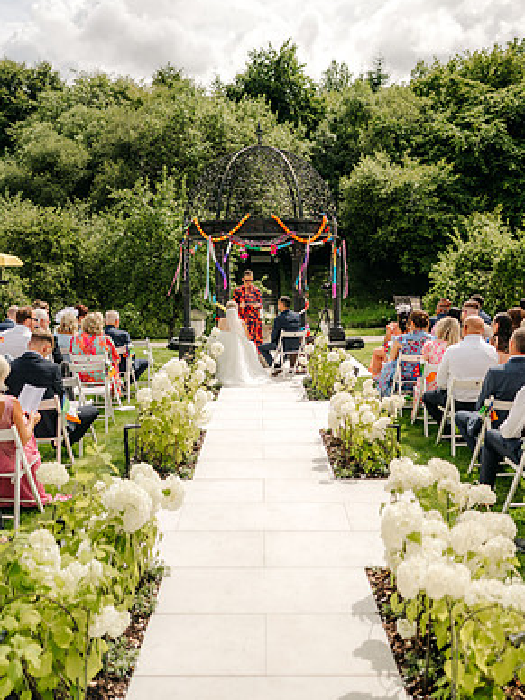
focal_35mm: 39
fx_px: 789
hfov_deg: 36.8
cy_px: 364
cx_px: 263
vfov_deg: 47.9
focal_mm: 35
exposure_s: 1/8000
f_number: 1.4
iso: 100
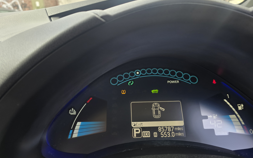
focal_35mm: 25
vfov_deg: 49.2
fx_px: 172
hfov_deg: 72.5
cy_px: 69
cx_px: 126
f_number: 1.7
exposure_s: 1/61
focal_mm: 6.3
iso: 12
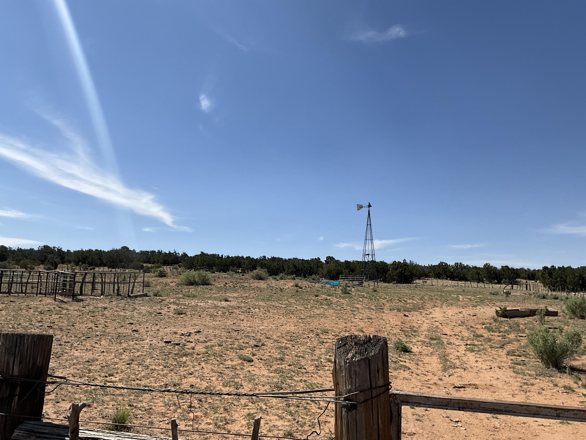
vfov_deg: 48.2
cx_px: 293
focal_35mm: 29
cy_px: 220
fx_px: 491
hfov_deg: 61.7
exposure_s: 1/3534
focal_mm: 3
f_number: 1.8
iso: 25
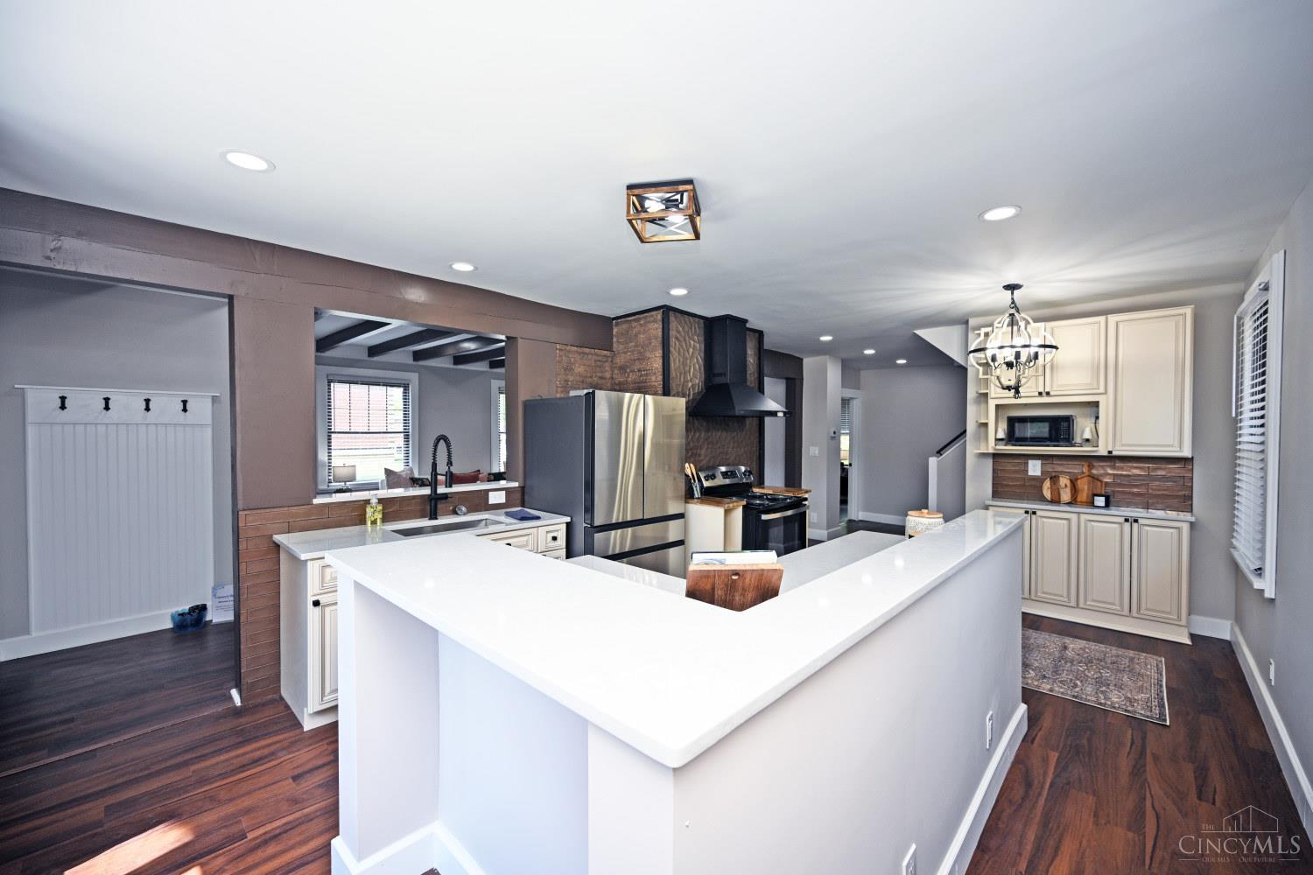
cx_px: 656
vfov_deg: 81.2
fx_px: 511
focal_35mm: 14
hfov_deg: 104.3
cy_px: 438
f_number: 5
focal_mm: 14
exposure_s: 1/100
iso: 200
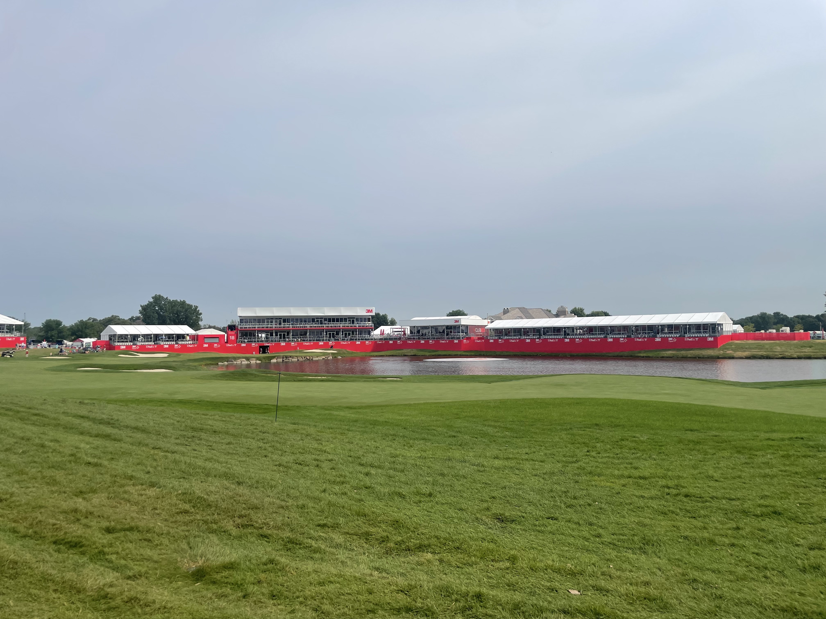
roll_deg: +0.8
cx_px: 413
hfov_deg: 67.3
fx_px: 620
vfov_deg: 53.1
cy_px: 310
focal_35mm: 26
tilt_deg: +3.5
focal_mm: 4.2
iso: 32
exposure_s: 1/6135
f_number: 1.6
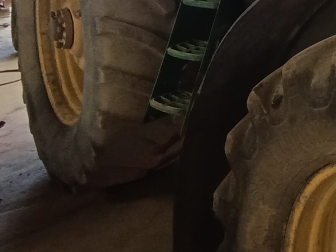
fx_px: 495
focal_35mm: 51
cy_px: -63
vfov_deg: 25.2
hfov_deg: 28.6
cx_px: 466
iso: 400
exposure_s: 1/50
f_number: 2.2
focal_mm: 1.65
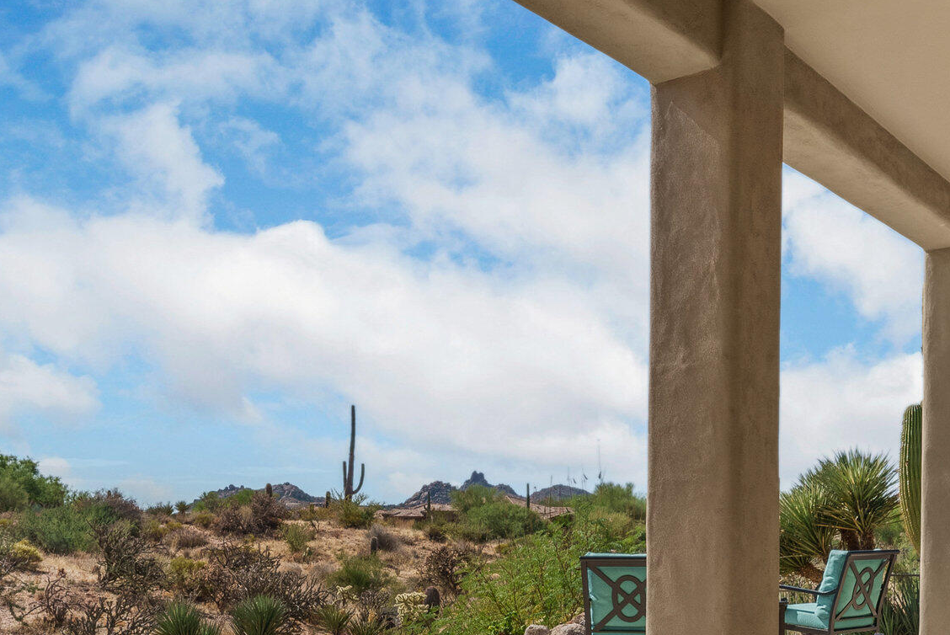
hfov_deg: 48.6
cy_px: 505
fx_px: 1030
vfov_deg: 33.3
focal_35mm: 39
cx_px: 642
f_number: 8
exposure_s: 1/640
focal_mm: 22
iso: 800
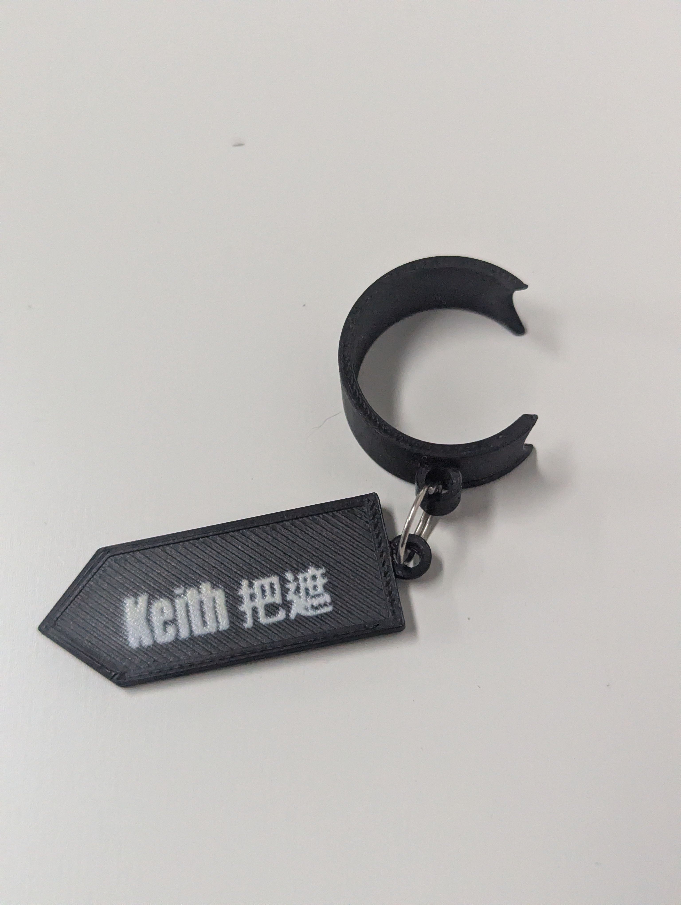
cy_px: 452
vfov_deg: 39.6
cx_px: 340
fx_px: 1256
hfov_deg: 30.3
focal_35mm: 48
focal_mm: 6.81
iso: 1621
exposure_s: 1/333
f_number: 1.85
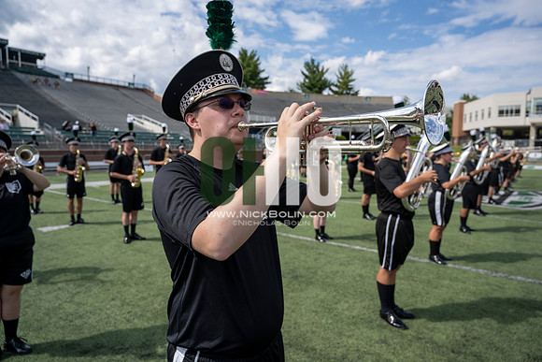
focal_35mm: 24
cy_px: 181
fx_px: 361
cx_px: 271
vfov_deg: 53.2
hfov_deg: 73.7
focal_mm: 24
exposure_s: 1/1600
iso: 200
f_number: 5
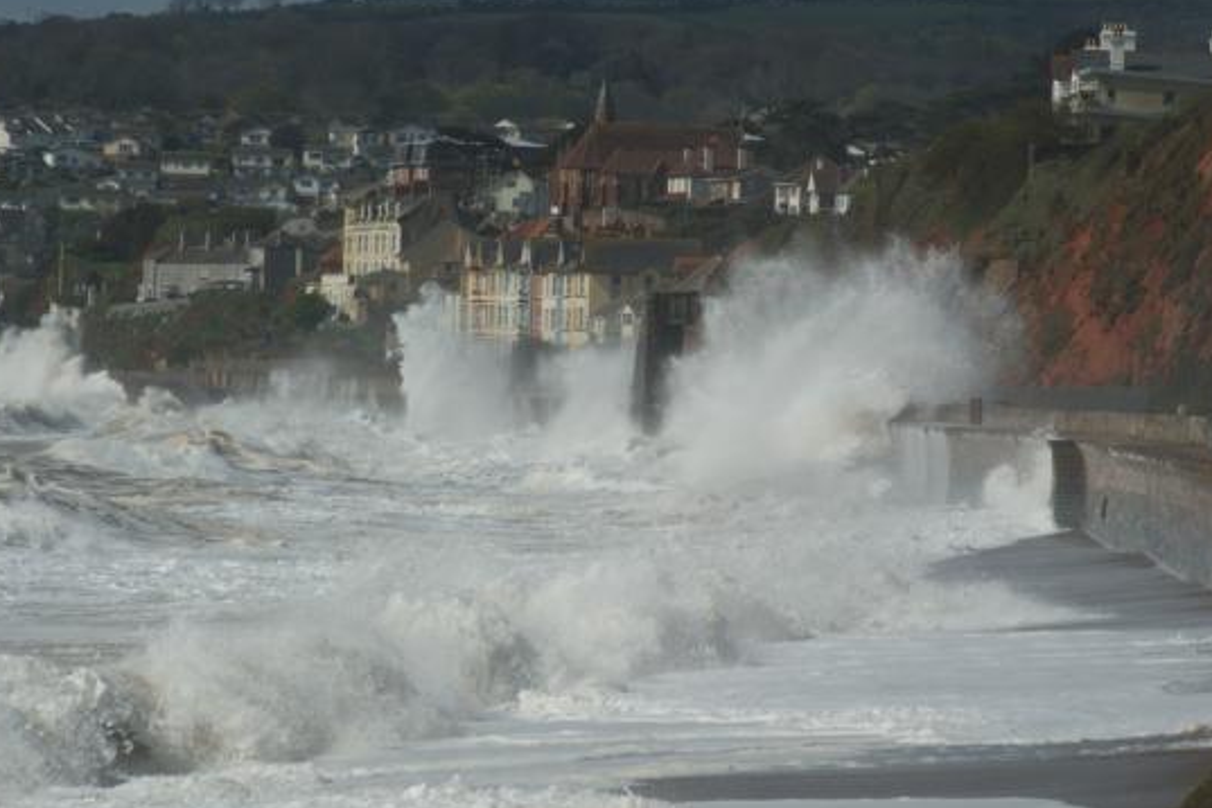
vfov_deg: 4.5
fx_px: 10234
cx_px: 617
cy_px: 407
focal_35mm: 304
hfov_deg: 6.8
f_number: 10
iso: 100
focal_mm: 180
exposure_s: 1/400
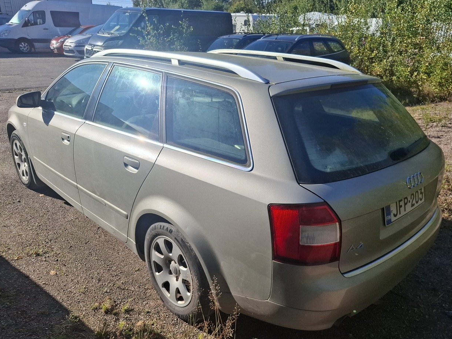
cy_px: 192
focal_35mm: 27
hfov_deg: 65.2
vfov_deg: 51.2
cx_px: 243
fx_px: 353
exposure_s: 1/2950
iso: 50
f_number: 1.8
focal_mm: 5.54
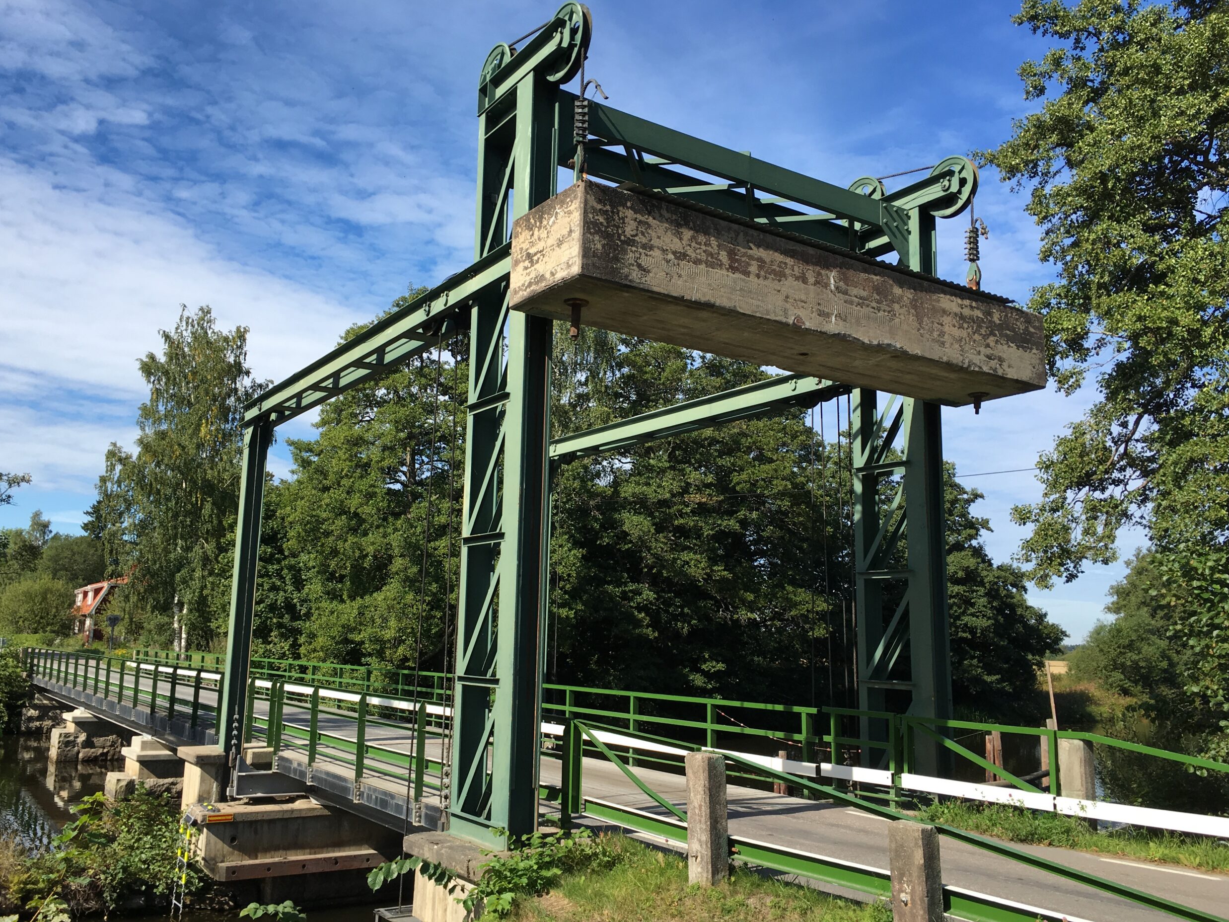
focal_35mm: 30
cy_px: 461
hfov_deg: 60.0
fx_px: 1065
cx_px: 596
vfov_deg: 46.8
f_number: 2.2
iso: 25
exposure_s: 1/1131
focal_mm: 4.15
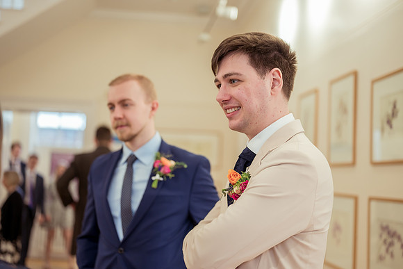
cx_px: 202
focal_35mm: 50
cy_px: 134
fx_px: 561
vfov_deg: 27.0
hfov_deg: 39.5
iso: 1000
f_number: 2
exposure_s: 1/500
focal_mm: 50
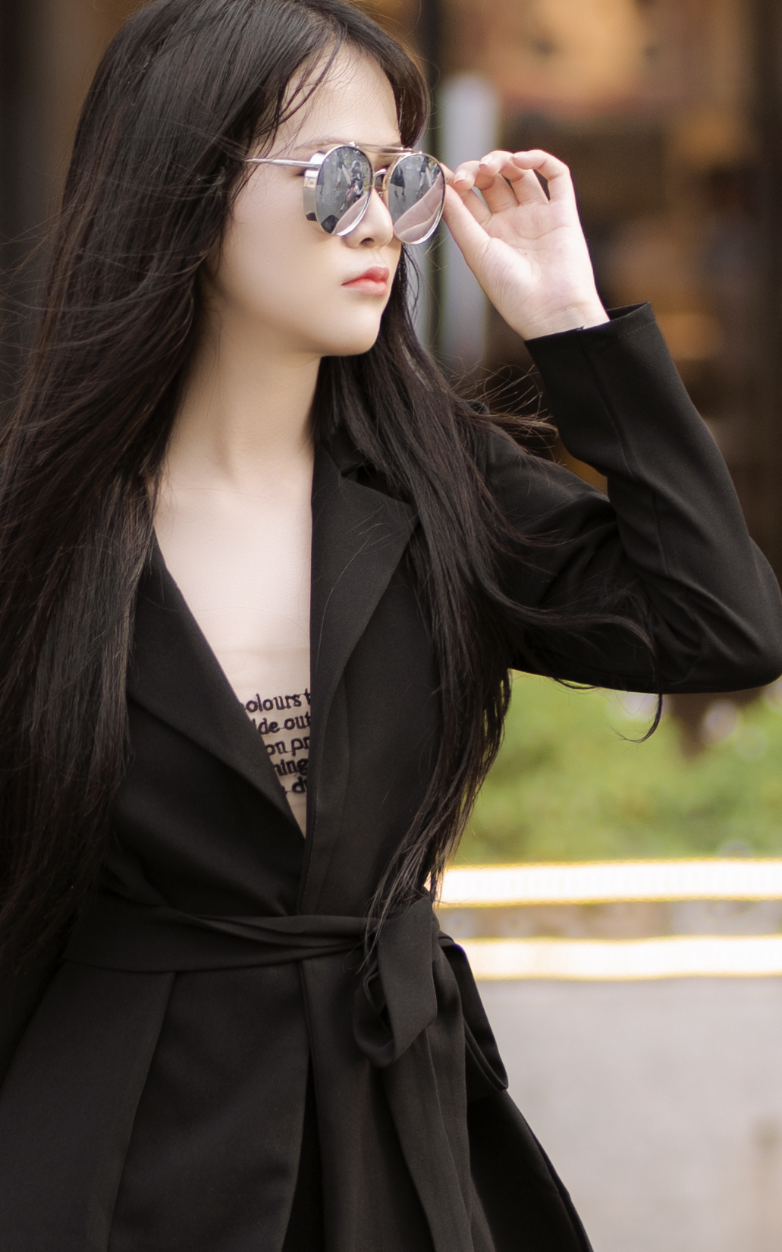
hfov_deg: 4.2
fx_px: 10743
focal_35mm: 315
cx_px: 392
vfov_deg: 6.7
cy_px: 1050
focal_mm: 85
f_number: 1.8
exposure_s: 1/400
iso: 100
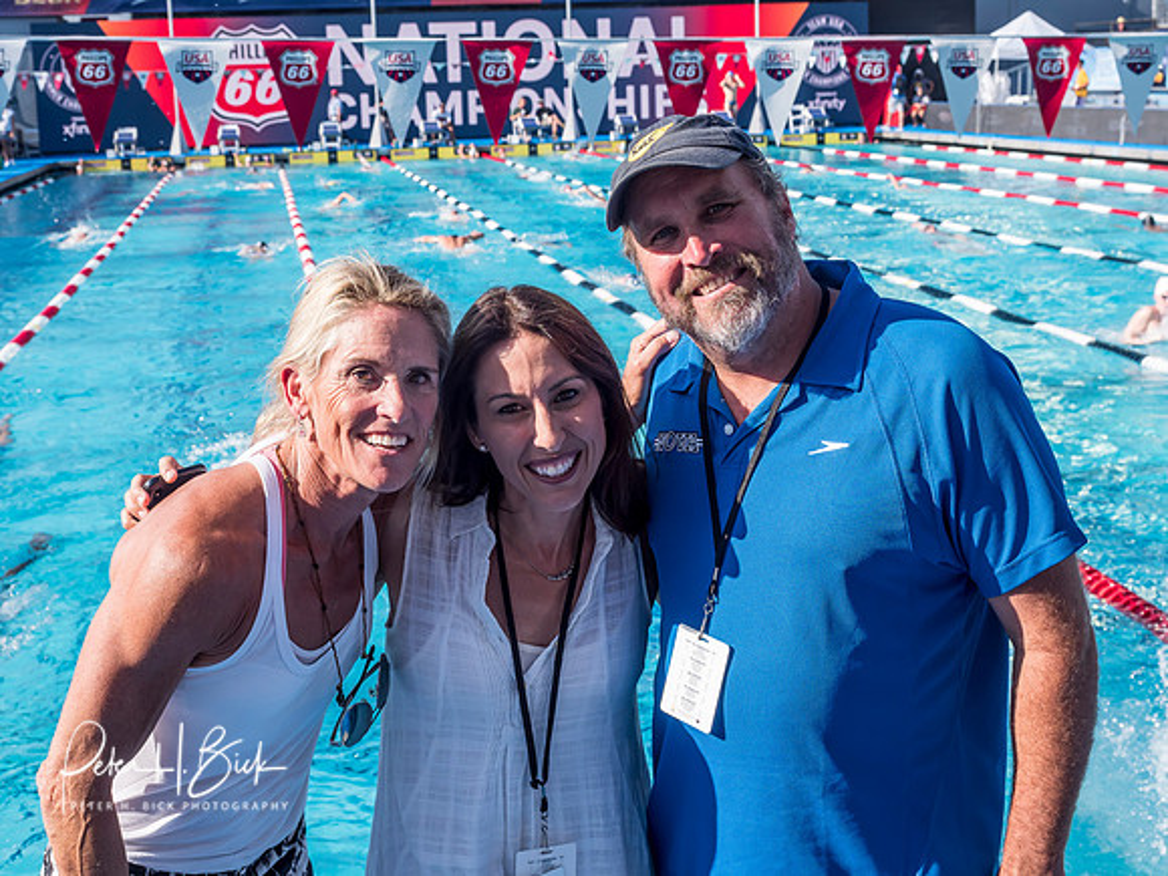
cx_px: 584
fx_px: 1890
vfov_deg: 26.1
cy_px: 438
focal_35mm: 56
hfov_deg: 34.3
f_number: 6.3
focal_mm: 28
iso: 250
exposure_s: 1/800
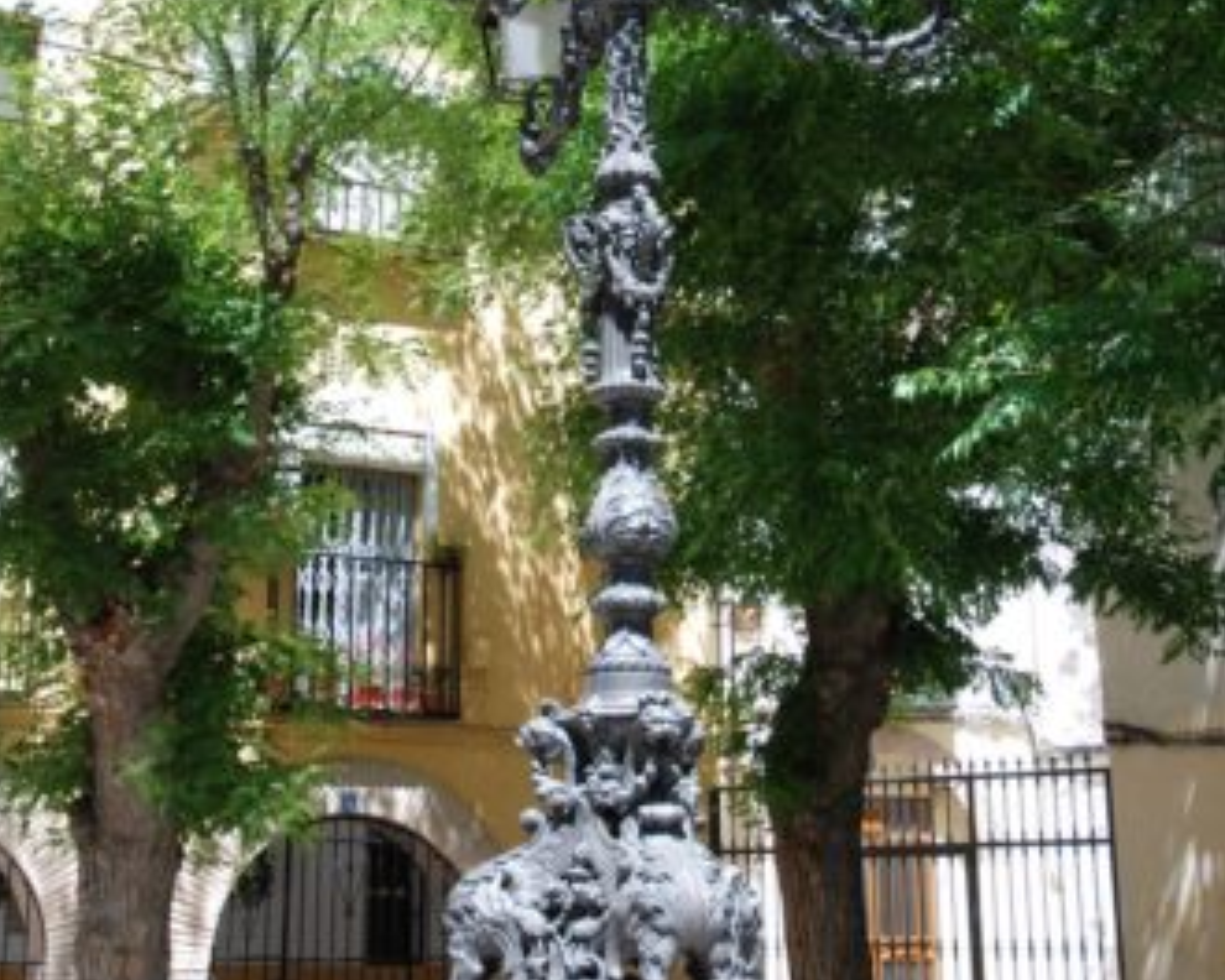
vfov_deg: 26.1
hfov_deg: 32.6
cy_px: 286
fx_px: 2092
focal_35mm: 58
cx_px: 607
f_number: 5.6
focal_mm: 27
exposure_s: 1/125
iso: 110
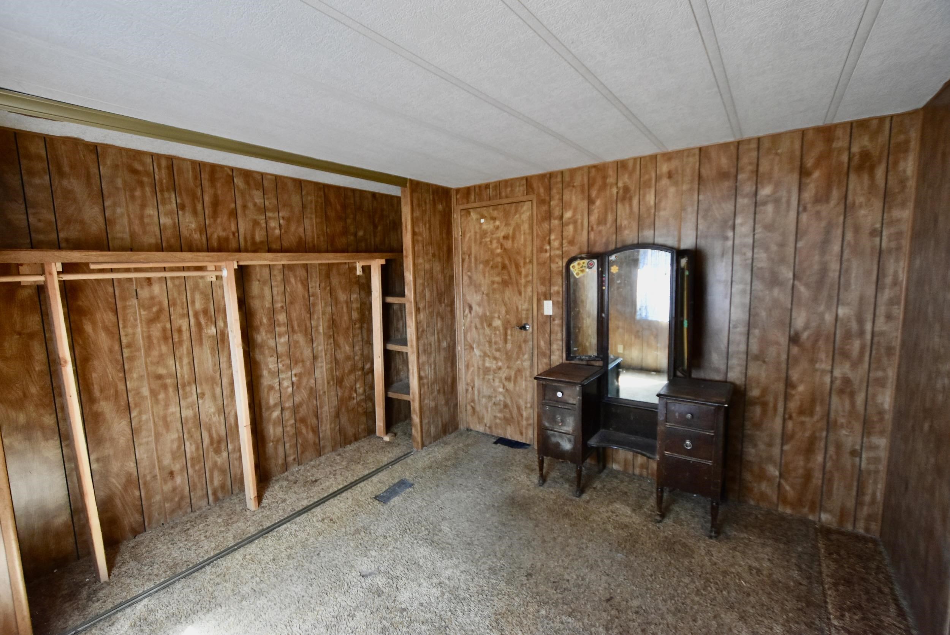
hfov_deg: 100.4
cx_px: 475
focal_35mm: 15
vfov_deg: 77.4
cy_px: 318
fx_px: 396
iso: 1100
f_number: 3.5
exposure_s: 1/125
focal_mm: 10
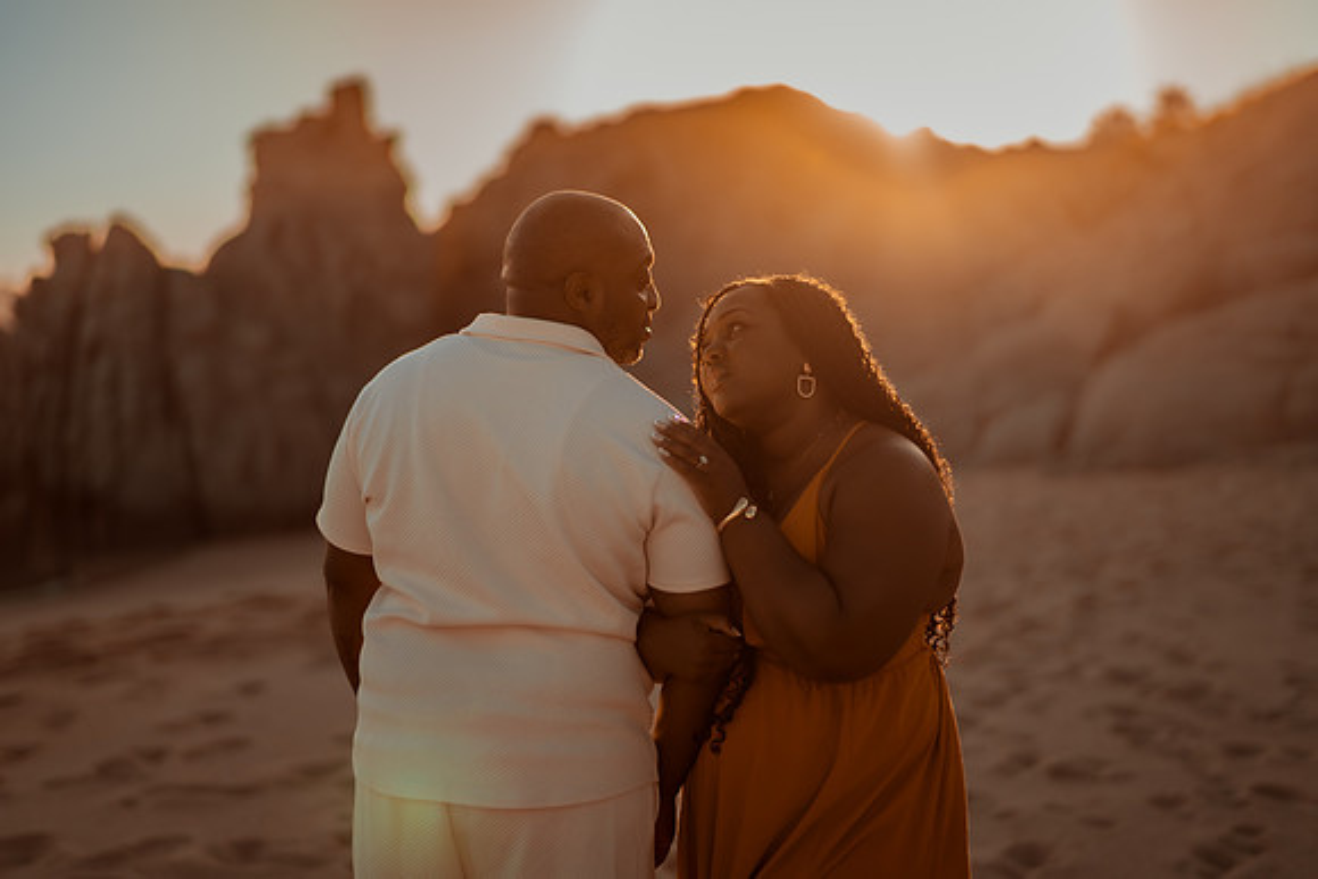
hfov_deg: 34.5
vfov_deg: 23.4
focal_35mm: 58
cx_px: 659
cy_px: 440
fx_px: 2124
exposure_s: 1/5000
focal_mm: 58
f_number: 1.4
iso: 100
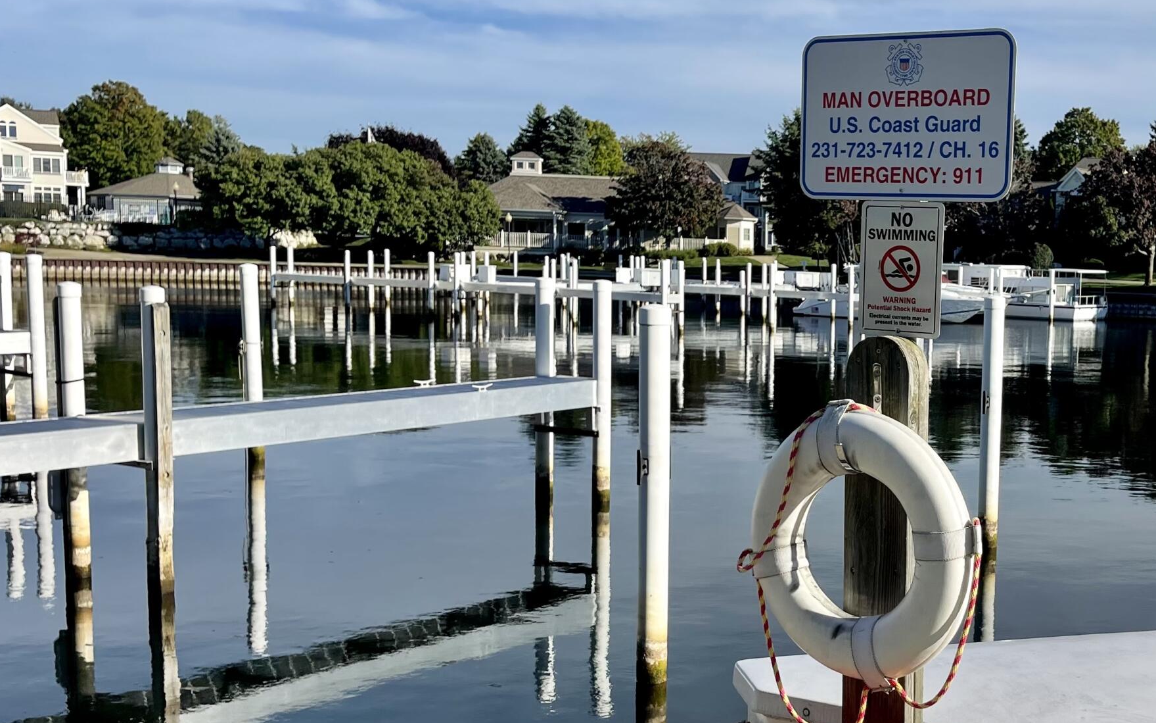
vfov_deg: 27.4
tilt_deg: -6.7
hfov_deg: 40.8
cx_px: 929
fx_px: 1481
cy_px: 428
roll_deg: -3.1
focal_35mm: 47
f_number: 1.6
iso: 32
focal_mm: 5.1
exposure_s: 1/3922
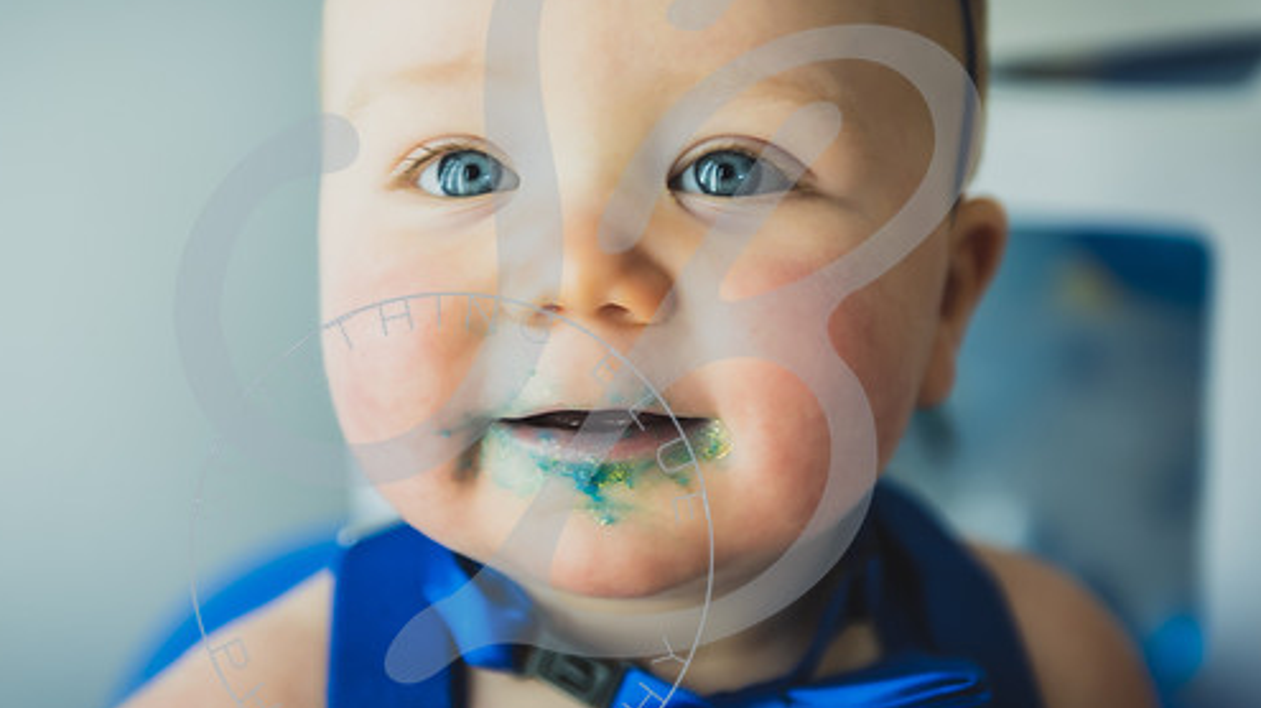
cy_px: 340
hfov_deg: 24.7
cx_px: 578
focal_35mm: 86
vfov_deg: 14.0
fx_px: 2874
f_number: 2.8
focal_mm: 70
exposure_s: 1/125
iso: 200
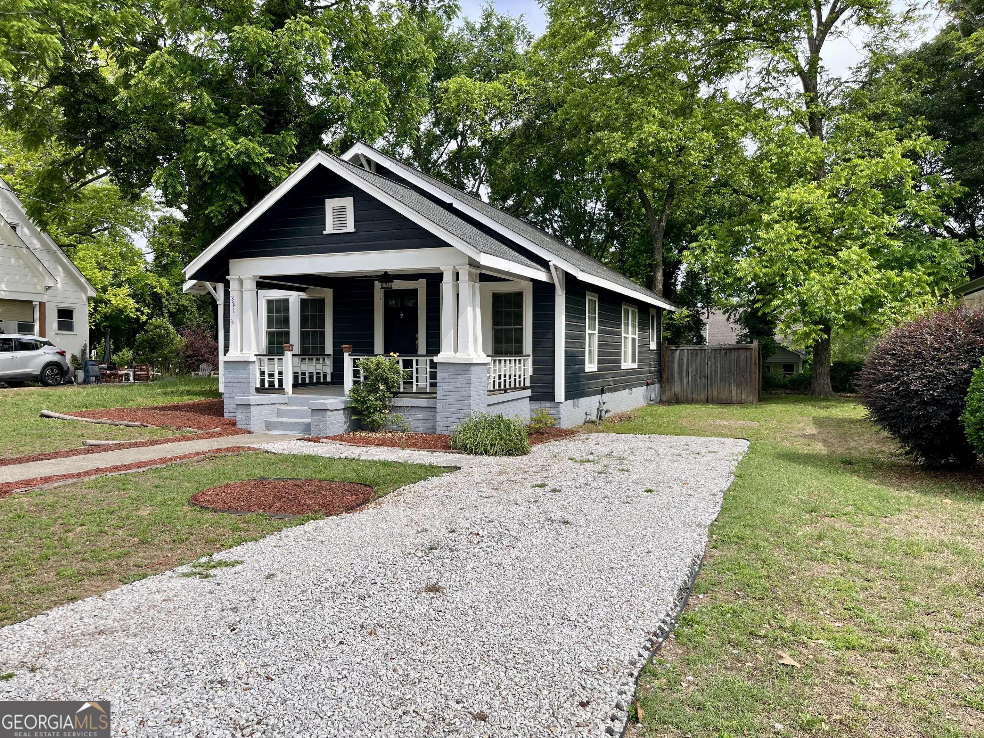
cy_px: 369
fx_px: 739
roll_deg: +1.4
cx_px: 492
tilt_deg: -7.4
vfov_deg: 53.1
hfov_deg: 67.3
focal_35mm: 26
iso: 50
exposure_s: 1/1294
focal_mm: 5.1
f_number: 1.6
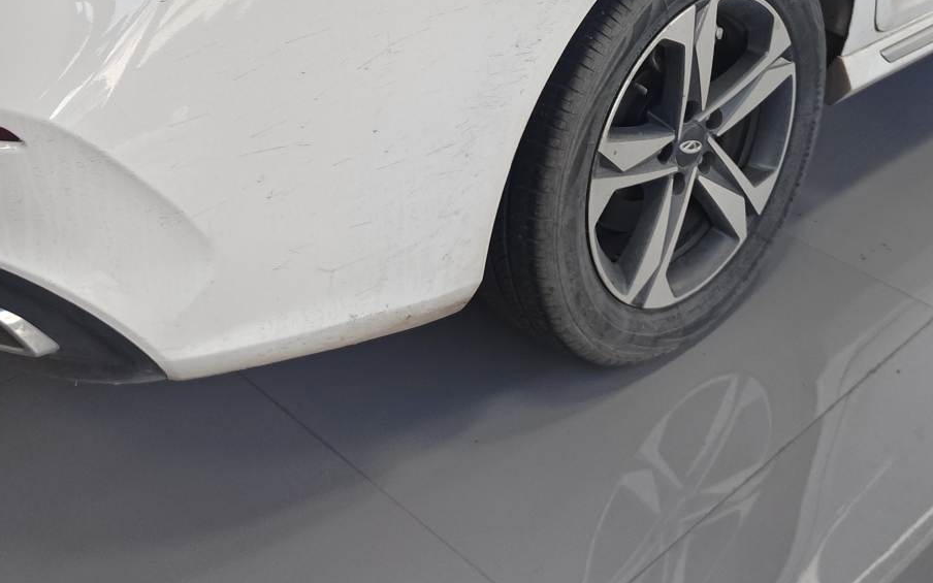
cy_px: -129
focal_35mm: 55
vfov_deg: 21.7
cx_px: 500
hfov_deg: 36.9
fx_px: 1398
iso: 146
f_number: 1.88
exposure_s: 1/101
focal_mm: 5.56
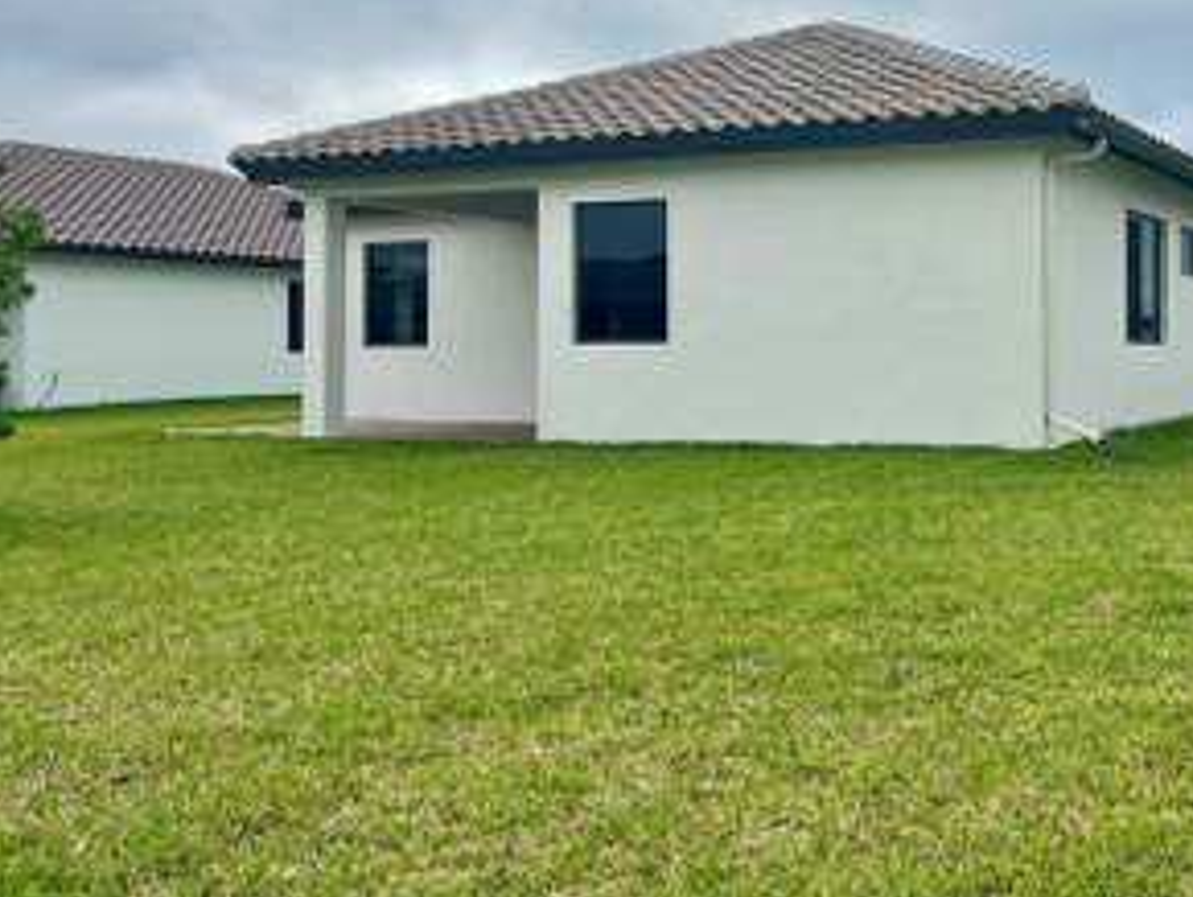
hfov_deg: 42.3
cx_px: 917
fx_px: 1483
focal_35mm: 43
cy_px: 325
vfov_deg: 33.4
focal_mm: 5.7
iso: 50
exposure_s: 1/3831
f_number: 1.5
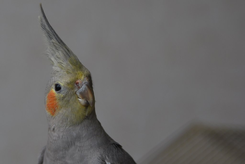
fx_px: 562
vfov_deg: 16.6
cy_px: 82
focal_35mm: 82
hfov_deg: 24.6
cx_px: 122
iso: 100
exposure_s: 1/320
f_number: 2.8
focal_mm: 55
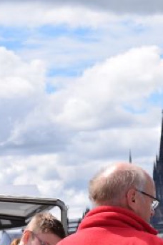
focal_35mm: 193
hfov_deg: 7.1
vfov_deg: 10.6
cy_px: 170
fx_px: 1312
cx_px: 160
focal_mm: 55
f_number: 10
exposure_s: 1/500
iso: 200
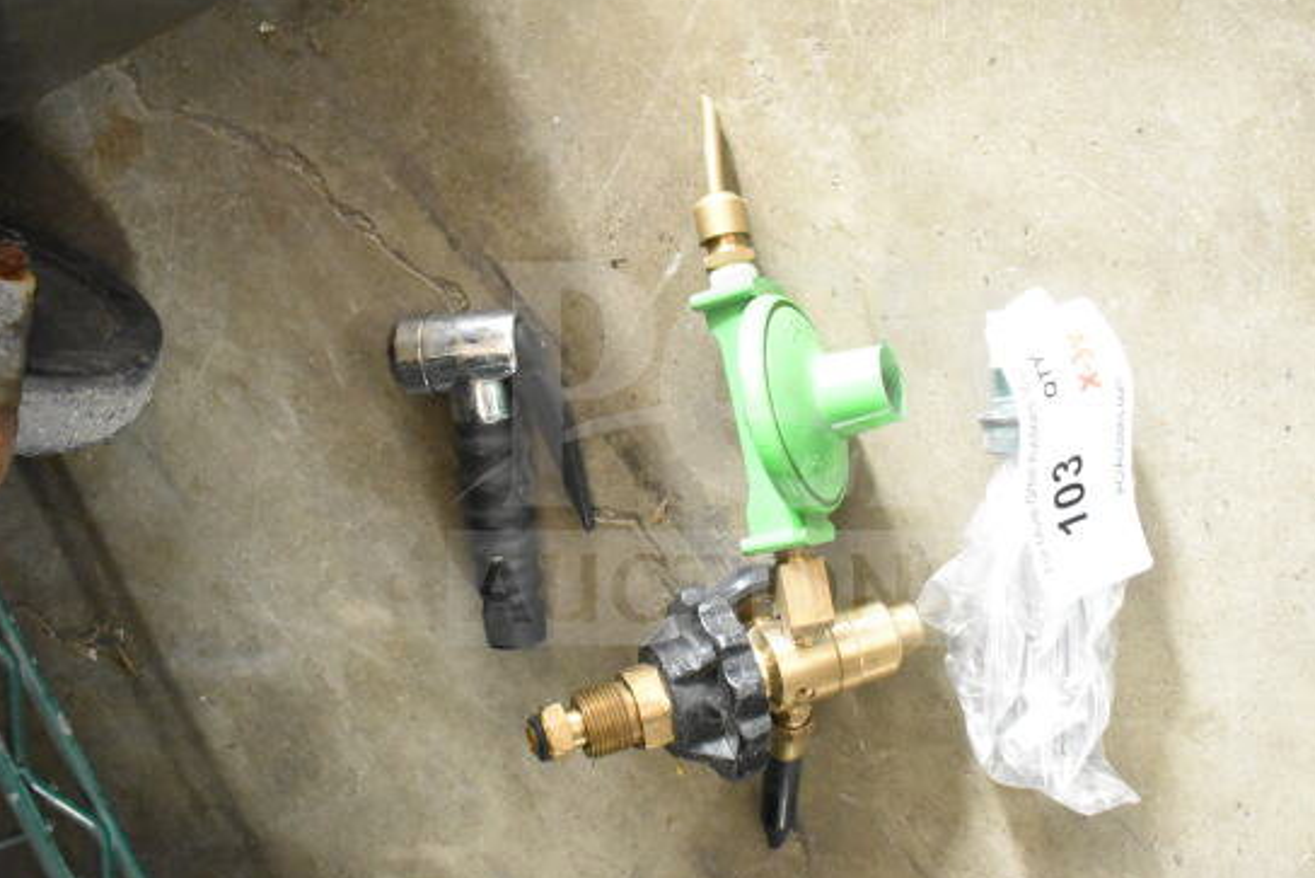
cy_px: 454
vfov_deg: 36.0
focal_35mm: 37
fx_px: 1352
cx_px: 718
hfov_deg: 51.8
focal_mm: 22
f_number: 3.8
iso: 9000
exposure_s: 1/40
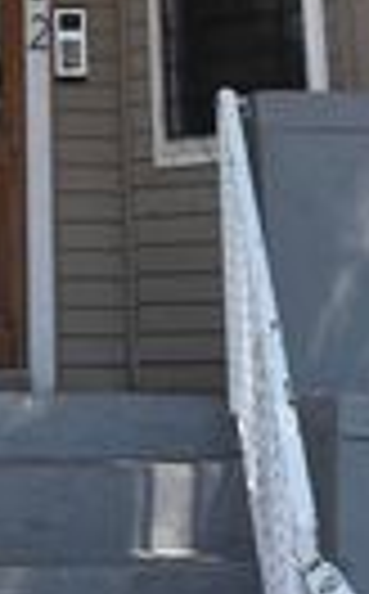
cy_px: -470
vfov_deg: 14.3
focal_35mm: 129
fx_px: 2085
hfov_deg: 10.0
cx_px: -32
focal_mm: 6.76
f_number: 1.78
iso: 100
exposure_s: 1/1075
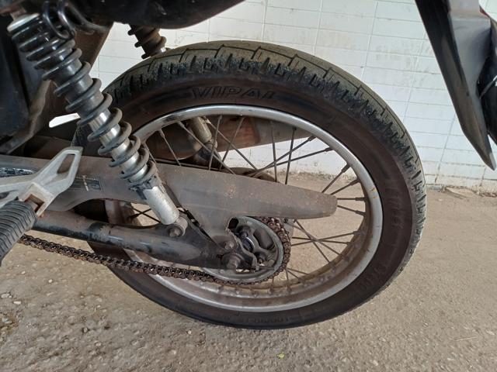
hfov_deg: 69.4
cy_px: 186
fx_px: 359
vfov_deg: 54.9
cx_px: 248
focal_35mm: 25
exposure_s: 1/60
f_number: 1.8
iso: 125
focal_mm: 4.65
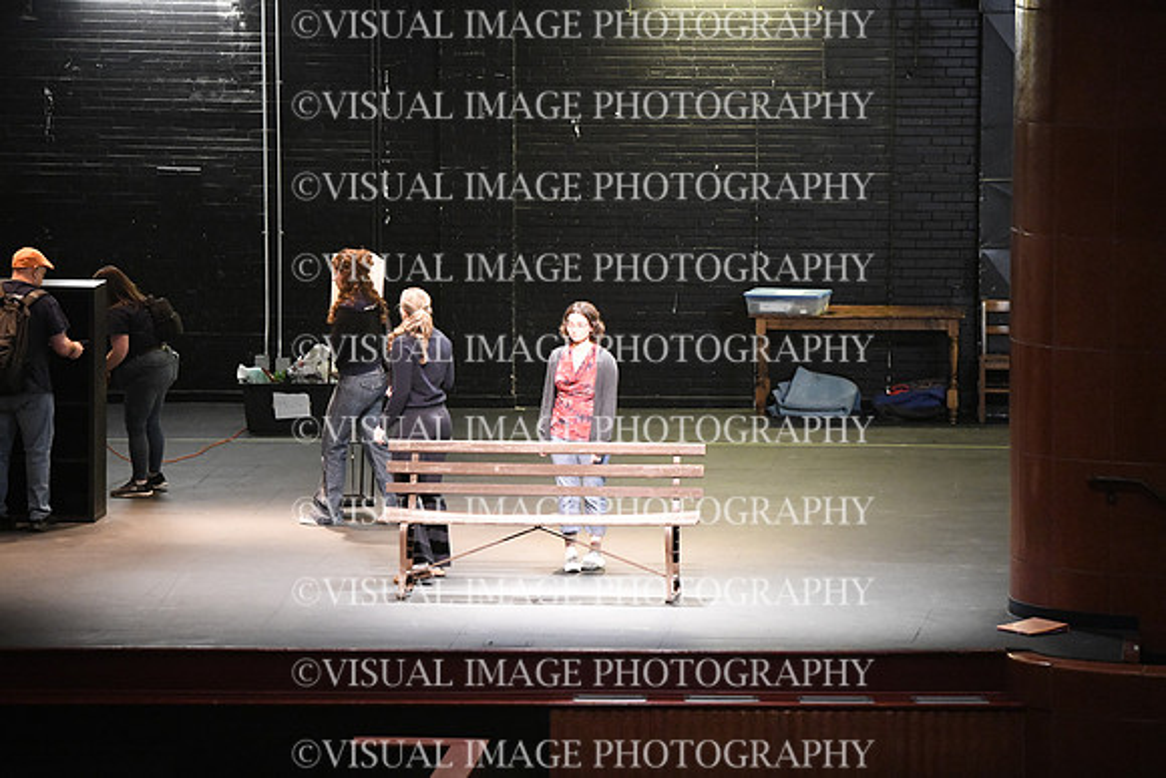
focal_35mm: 200
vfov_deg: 6.9
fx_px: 6479
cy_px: 389
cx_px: 583
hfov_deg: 10.3
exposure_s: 1/320
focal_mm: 200
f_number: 2.8
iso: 12800
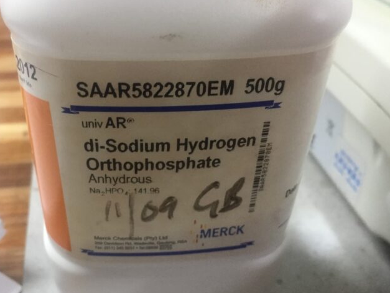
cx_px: 160
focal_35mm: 37
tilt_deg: -36.2
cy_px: 164
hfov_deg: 49.9
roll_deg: -1.0
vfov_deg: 38.6
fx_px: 417
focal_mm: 4.15
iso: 250
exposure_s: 1/25
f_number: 2.2
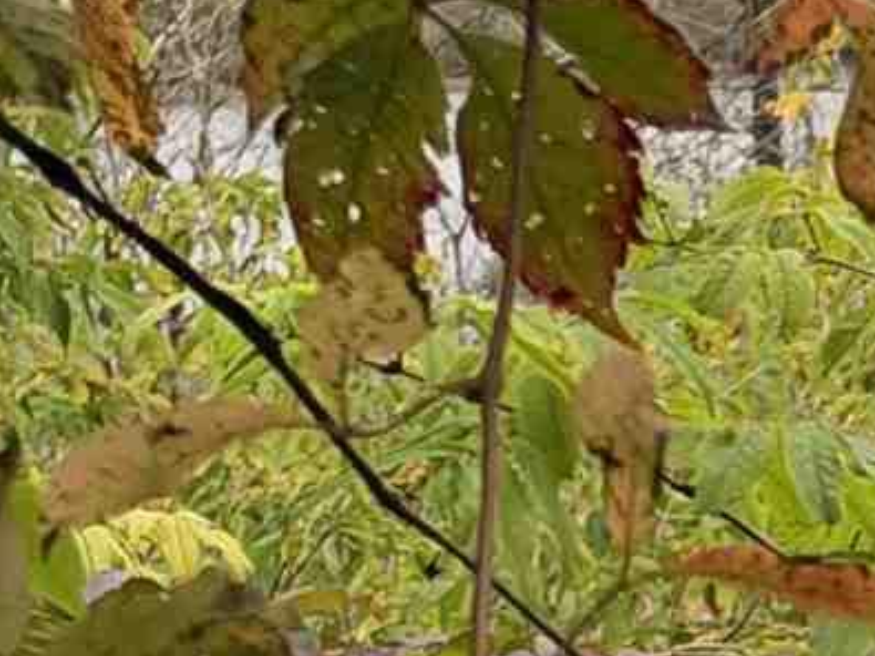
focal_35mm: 249
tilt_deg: -6.2
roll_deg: +3.0
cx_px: 3241
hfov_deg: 6.6
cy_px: 521
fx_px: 6292
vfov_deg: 6.0
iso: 100
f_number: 1.8
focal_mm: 6.93
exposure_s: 1/1085
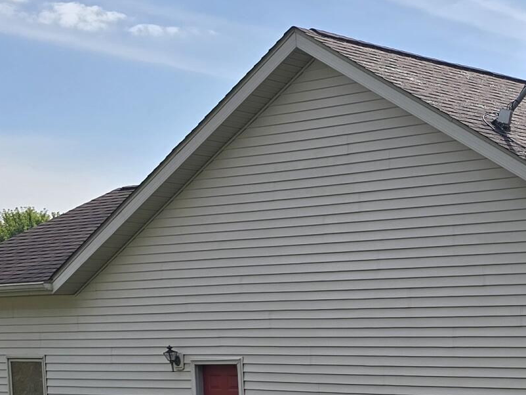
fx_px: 1307
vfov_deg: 16.3
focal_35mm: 86
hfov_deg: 20.6
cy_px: 506
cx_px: 697
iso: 12
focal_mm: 6.3
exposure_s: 1/1314
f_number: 1.7
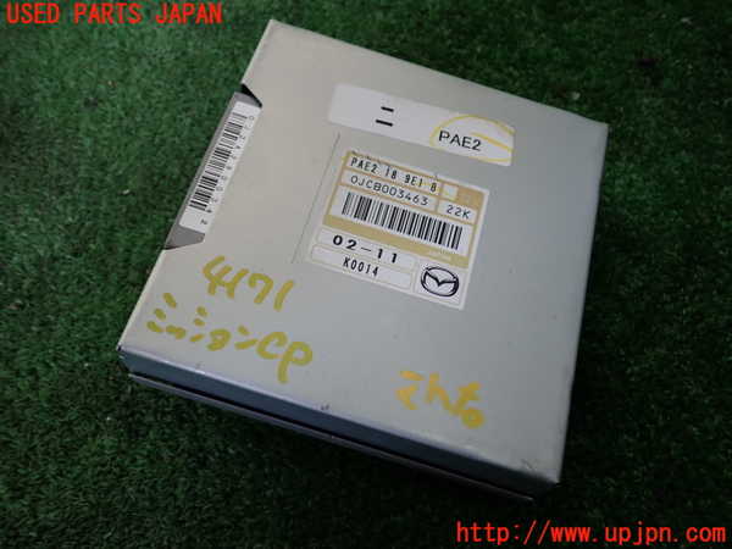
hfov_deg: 60.0
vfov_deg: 46.8
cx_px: 366
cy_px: 274
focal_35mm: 30
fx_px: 634
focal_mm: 5.4
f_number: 2.3
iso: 125
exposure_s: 1/125
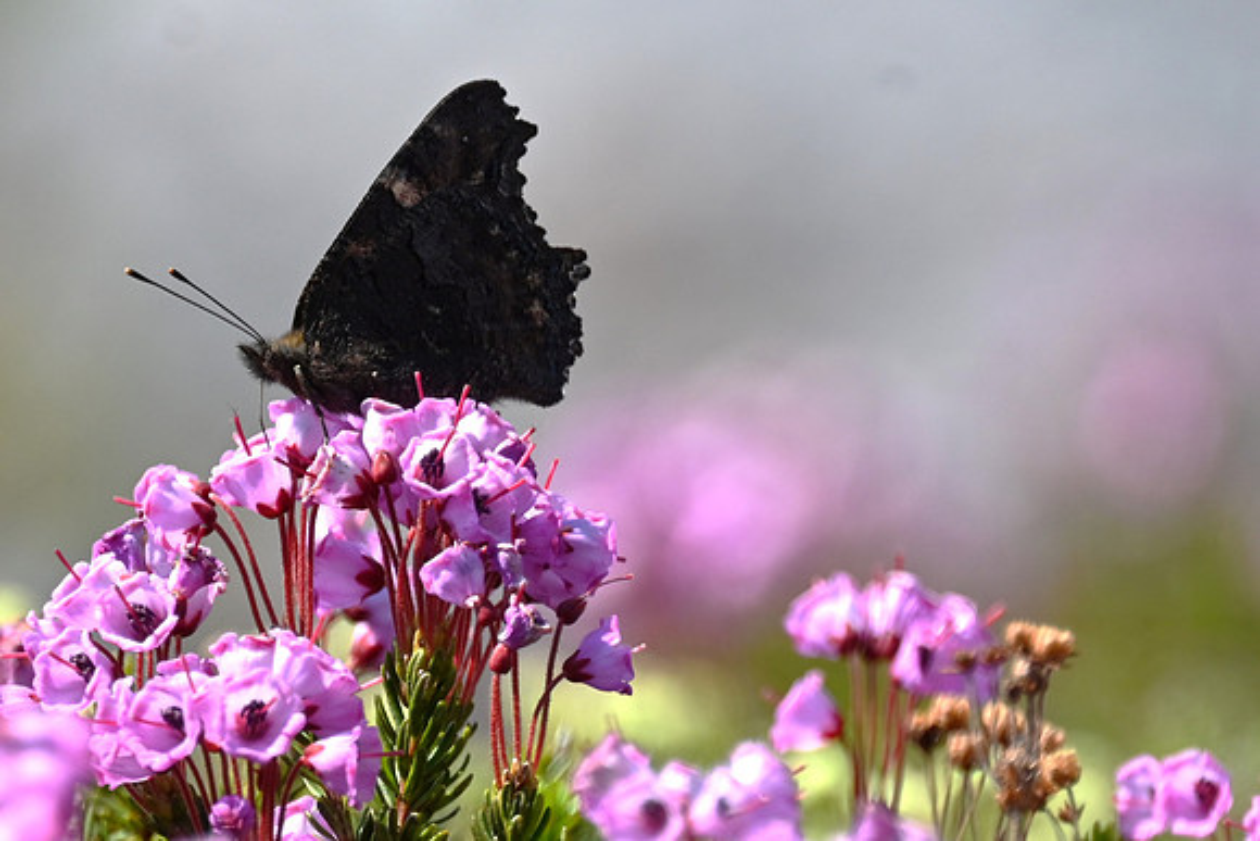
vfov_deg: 1.7
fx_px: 28005
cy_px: 420
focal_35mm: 800
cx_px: 630
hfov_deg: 2.6
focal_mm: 800
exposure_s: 1/800
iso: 220
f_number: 6.3
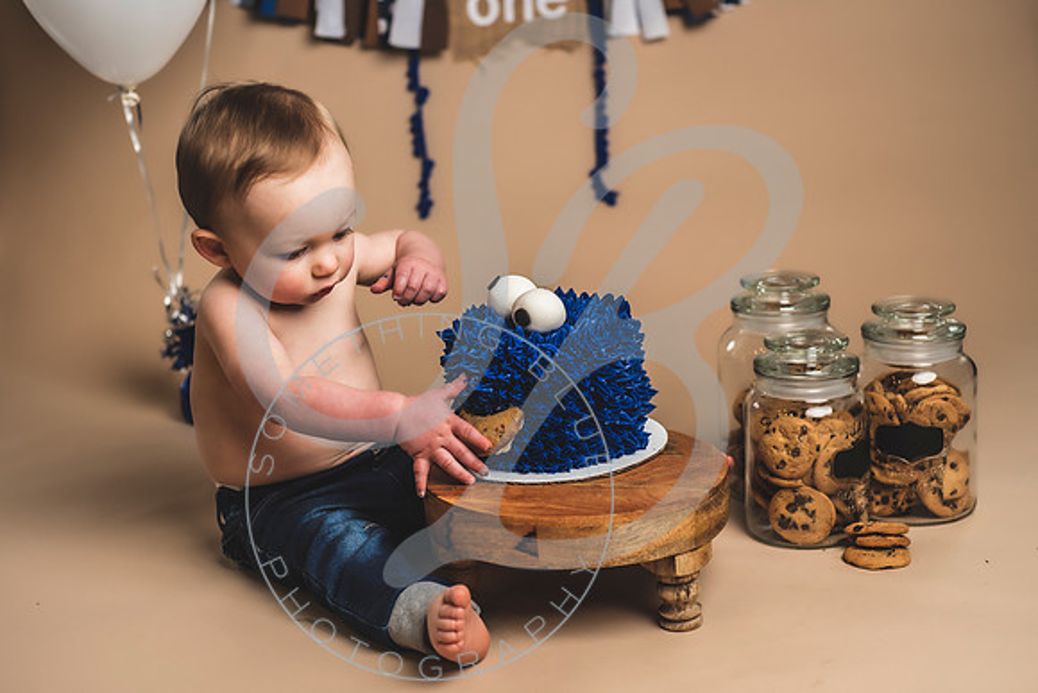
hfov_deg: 34.5
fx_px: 1671
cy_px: 345
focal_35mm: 58
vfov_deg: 23.4
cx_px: 511
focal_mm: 50
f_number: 2.8
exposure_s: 1/125
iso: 200
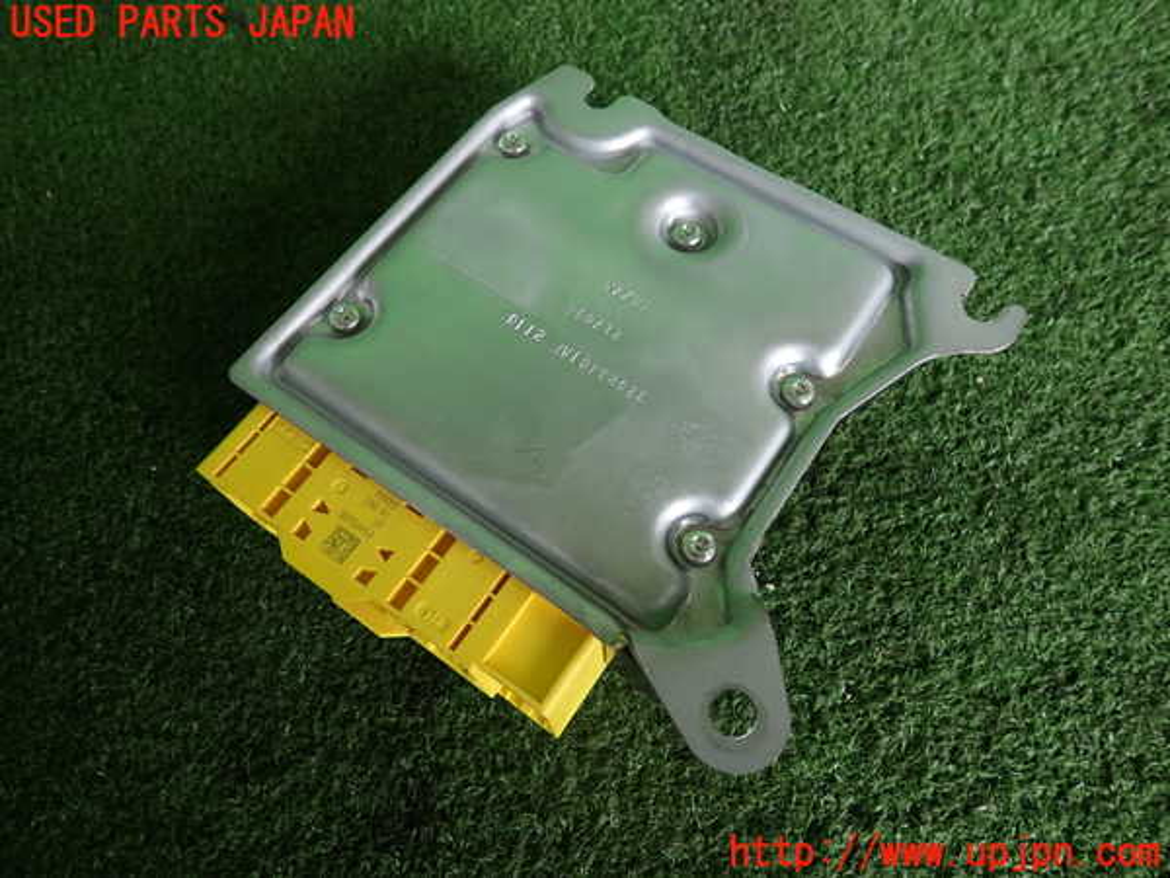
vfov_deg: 54.9
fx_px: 845
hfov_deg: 69.4
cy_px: 439
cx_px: 585
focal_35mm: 25
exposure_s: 1/60
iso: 100
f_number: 2
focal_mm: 4.5
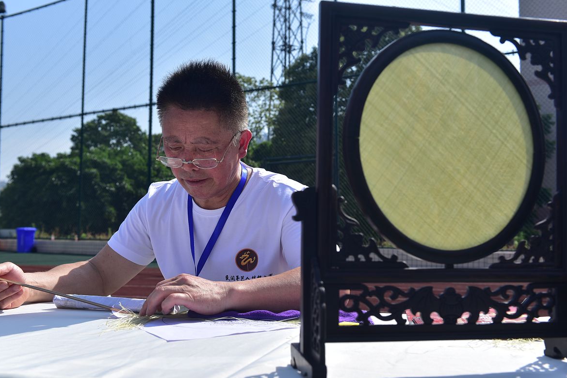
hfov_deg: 49.5
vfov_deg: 34.2
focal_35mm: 39
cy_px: 193
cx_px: 287
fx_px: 614
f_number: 7.1
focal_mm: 38
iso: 100
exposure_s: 1/400
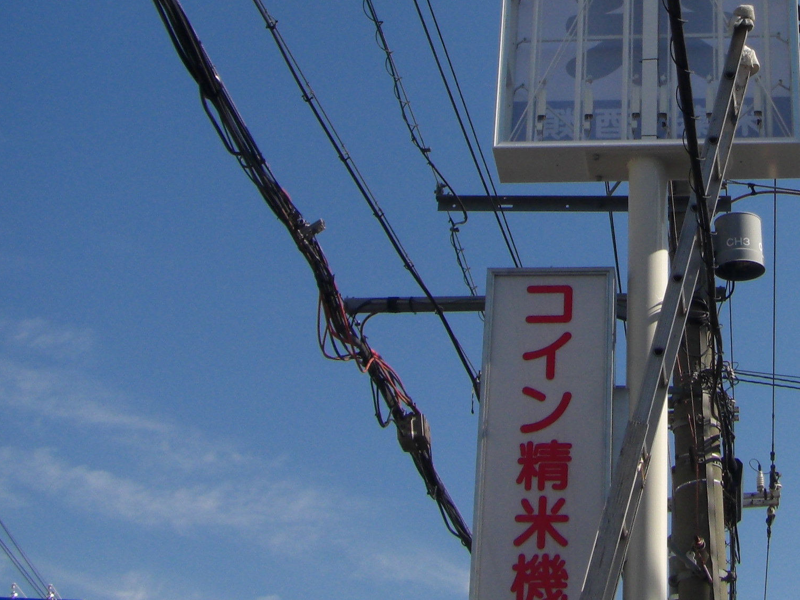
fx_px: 1780
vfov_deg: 18.7
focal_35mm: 77
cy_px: 14
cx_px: 648
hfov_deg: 24.9
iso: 64
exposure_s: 1/640
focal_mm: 6.3
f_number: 4.6
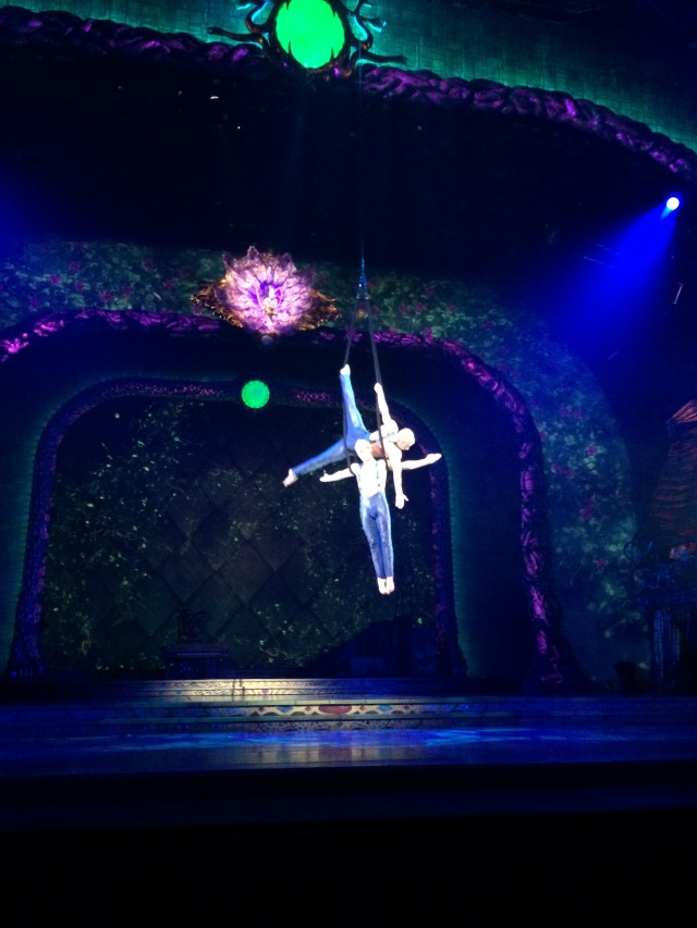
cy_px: 464
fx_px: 778
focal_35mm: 29
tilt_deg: +13.5
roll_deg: +0.8
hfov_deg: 48.2
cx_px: 348
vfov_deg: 61.7
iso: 320
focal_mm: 4.15
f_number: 2.2
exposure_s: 1/30
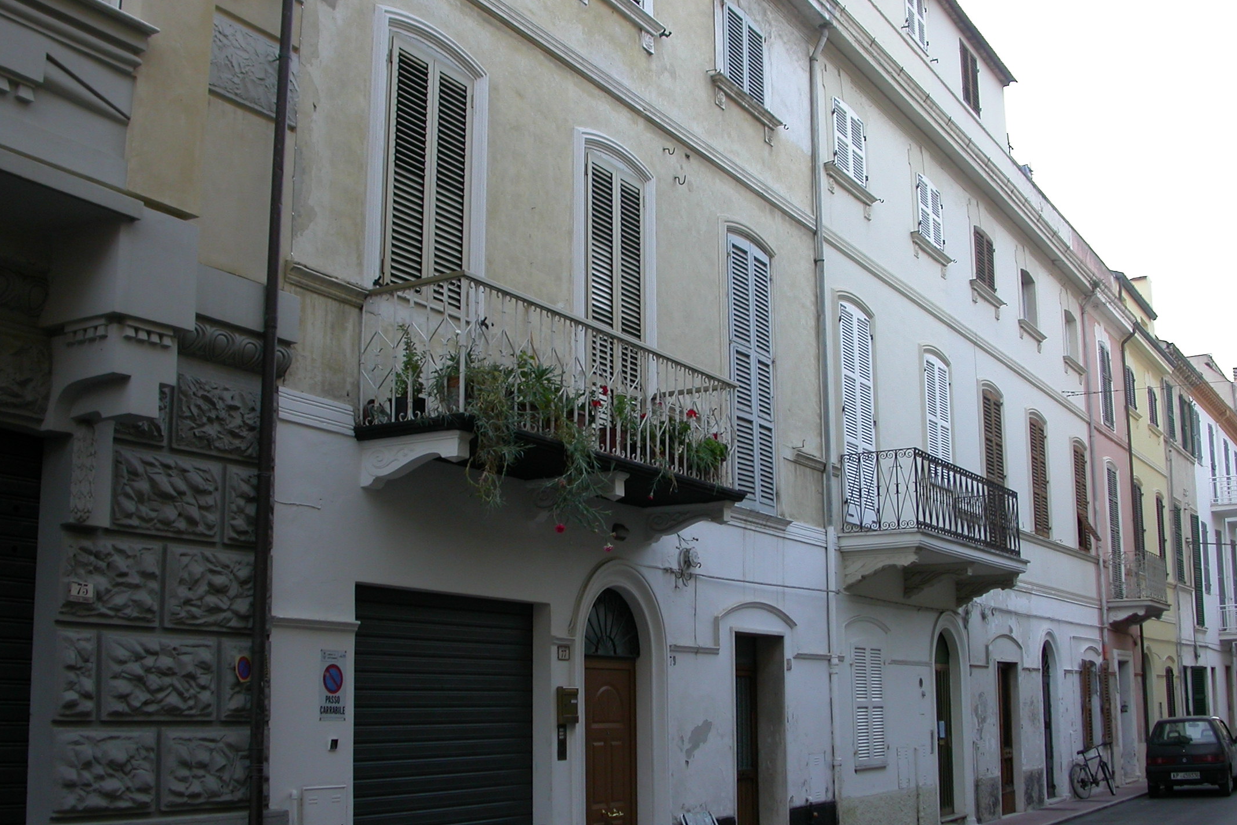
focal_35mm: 42
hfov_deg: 46.4
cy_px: 416
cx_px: 653
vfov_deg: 31.9
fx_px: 1443
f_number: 3.7
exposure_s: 1/91.7
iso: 100
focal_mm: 7.85
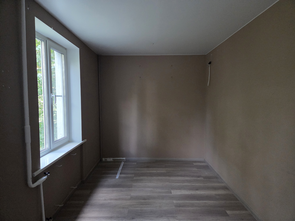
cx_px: 148
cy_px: 110
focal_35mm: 23
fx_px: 196
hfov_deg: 73.9
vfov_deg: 58.9
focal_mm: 5.4
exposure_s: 1/100
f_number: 1.8
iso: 1600
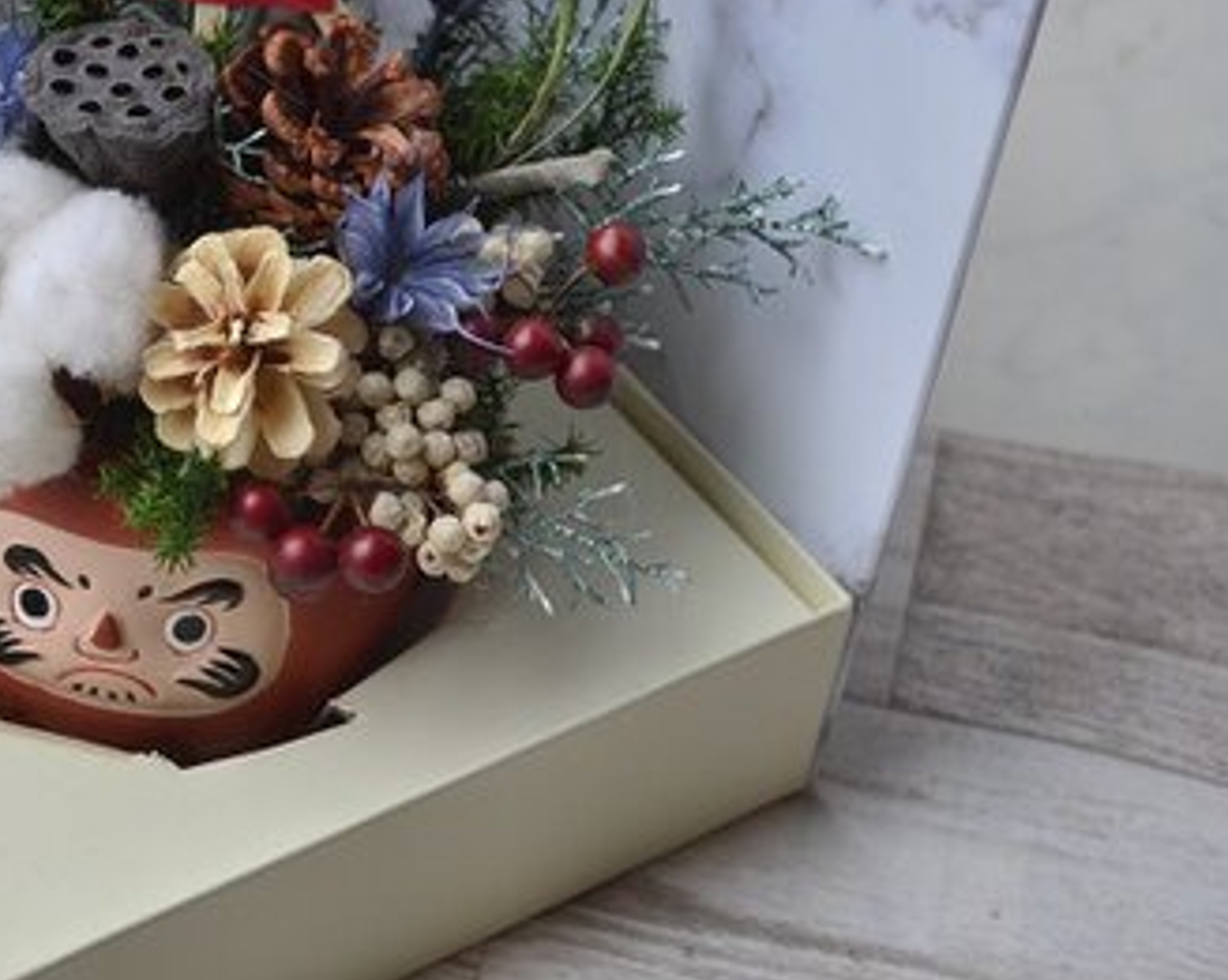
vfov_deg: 19.0
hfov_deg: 23.6
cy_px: 248
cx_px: 278
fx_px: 2902
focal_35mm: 80
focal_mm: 29
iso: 400
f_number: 4.5
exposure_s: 1/40
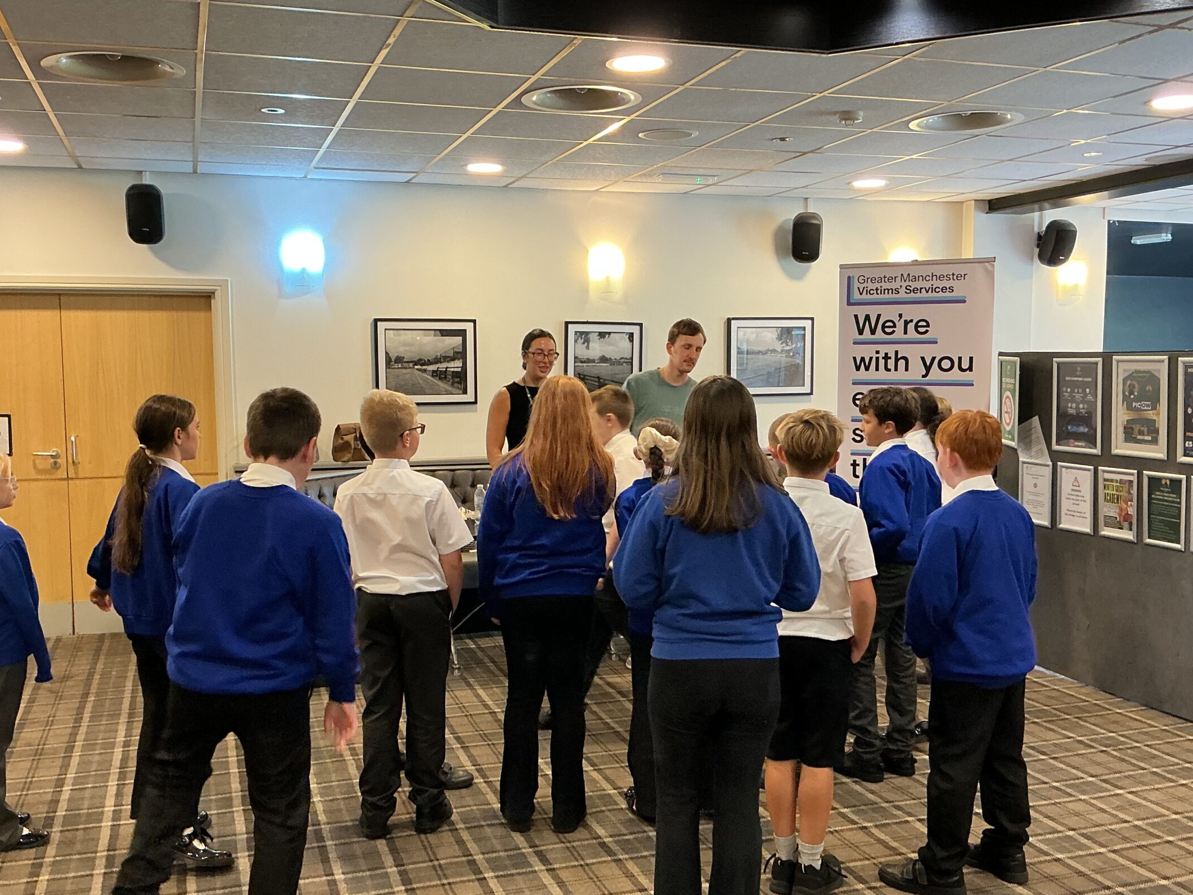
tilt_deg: -6.3
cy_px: 465
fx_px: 1206
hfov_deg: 52.6
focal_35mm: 35
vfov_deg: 40.7
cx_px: 573
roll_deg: +0.2
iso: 100
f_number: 1.8
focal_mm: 3
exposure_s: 1/50
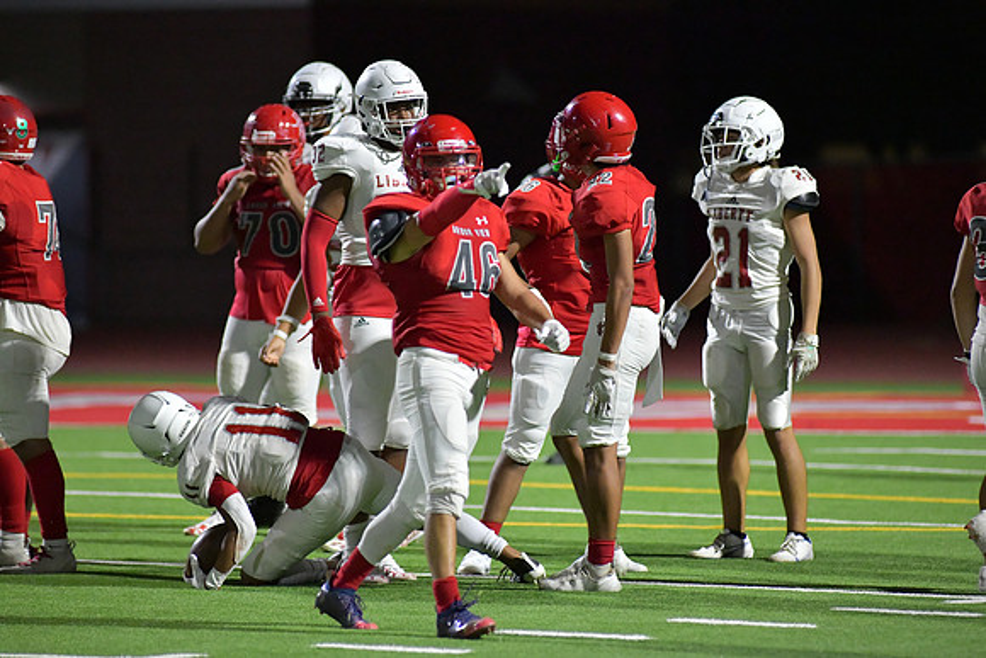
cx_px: 493
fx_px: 8218
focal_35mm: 300
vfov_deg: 4.6
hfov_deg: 6.9
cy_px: 329
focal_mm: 300
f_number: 4
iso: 8000
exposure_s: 1/1250
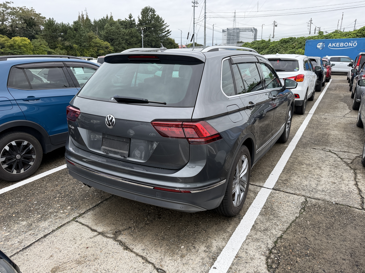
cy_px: 136
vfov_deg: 56.8
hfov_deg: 71.6
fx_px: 253
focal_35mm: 24
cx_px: 182
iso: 80
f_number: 1.78
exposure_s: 1/1271
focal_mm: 6.76
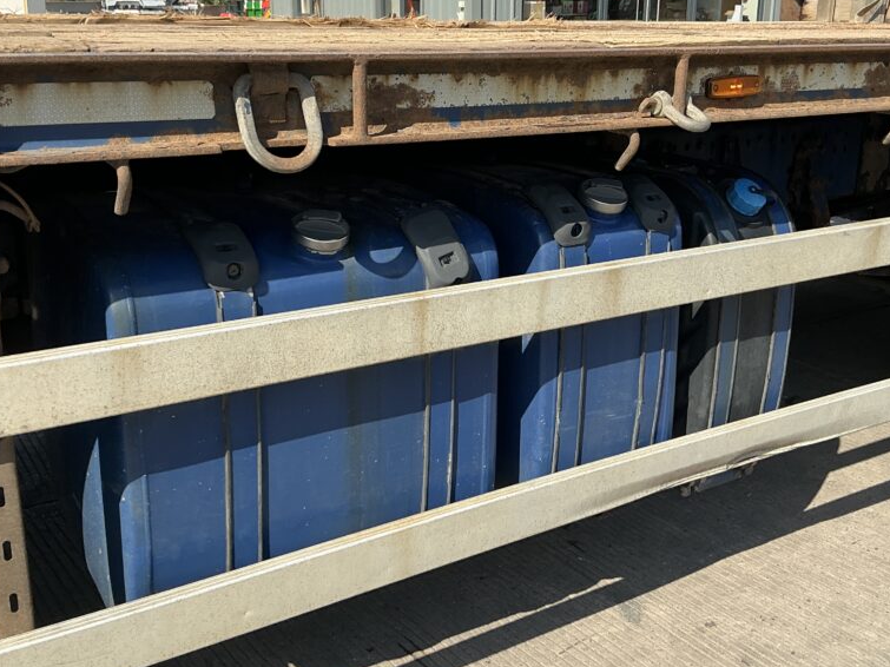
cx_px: 461
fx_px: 977
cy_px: 283
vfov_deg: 37.6
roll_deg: -1.4
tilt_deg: -17.0
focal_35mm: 38
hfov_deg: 49.0
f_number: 1.8
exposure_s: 1/1144
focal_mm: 3
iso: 25
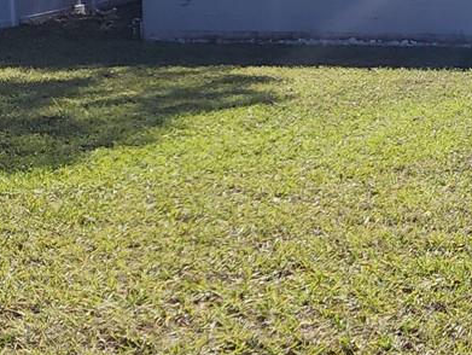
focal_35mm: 94
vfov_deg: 15.7
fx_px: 1283
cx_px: 803
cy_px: 106
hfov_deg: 17.6
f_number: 1.8
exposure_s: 1/1189
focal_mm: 6.4
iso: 12
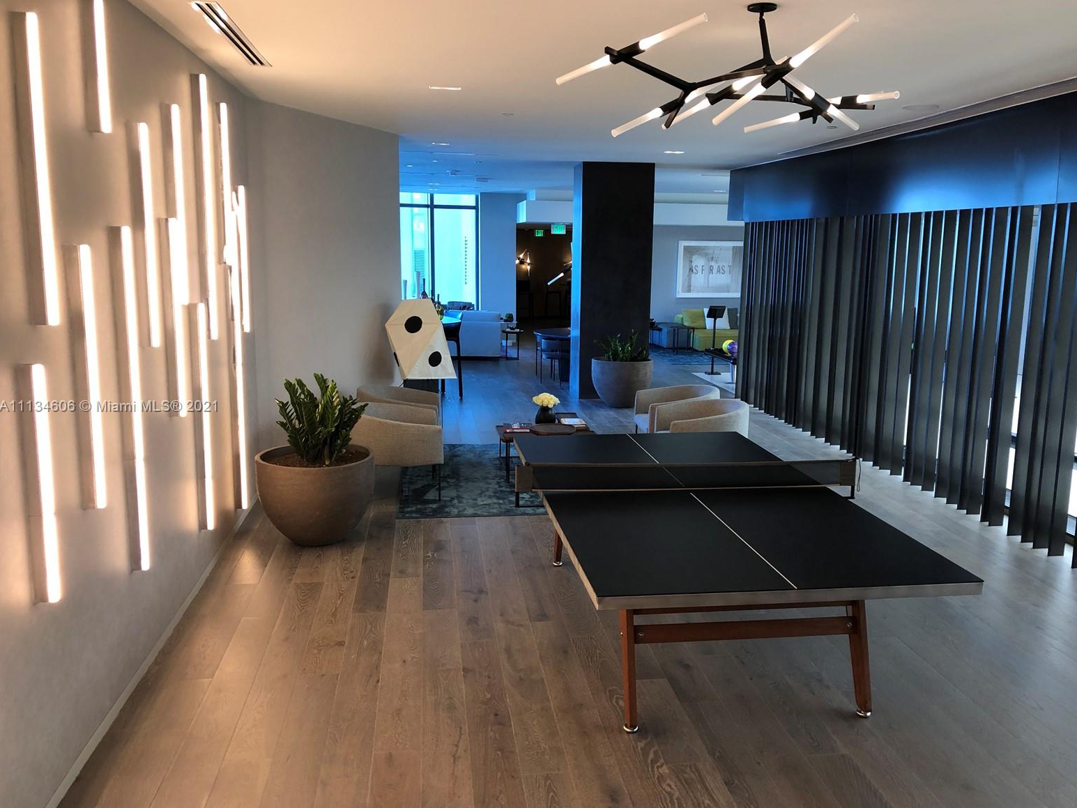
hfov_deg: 61.6
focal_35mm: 29
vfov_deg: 48.2
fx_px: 902
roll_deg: -0.2
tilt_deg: -8.8
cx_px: 553
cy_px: 407
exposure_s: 1/30
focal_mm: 4
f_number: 1.8
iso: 32
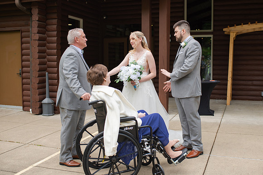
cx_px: 142
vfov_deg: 33.2
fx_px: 293
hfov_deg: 48.3
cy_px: 81
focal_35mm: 40
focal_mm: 35
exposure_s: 1/1000
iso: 100
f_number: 3.2
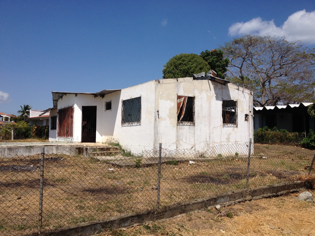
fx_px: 318
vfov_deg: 40.7
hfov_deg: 52.6
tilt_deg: -0.3
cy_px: 118
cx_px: 158
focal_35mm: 35
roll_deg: +0.4
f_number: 2.4
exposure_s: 1/3460
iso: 50
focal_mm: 4.28
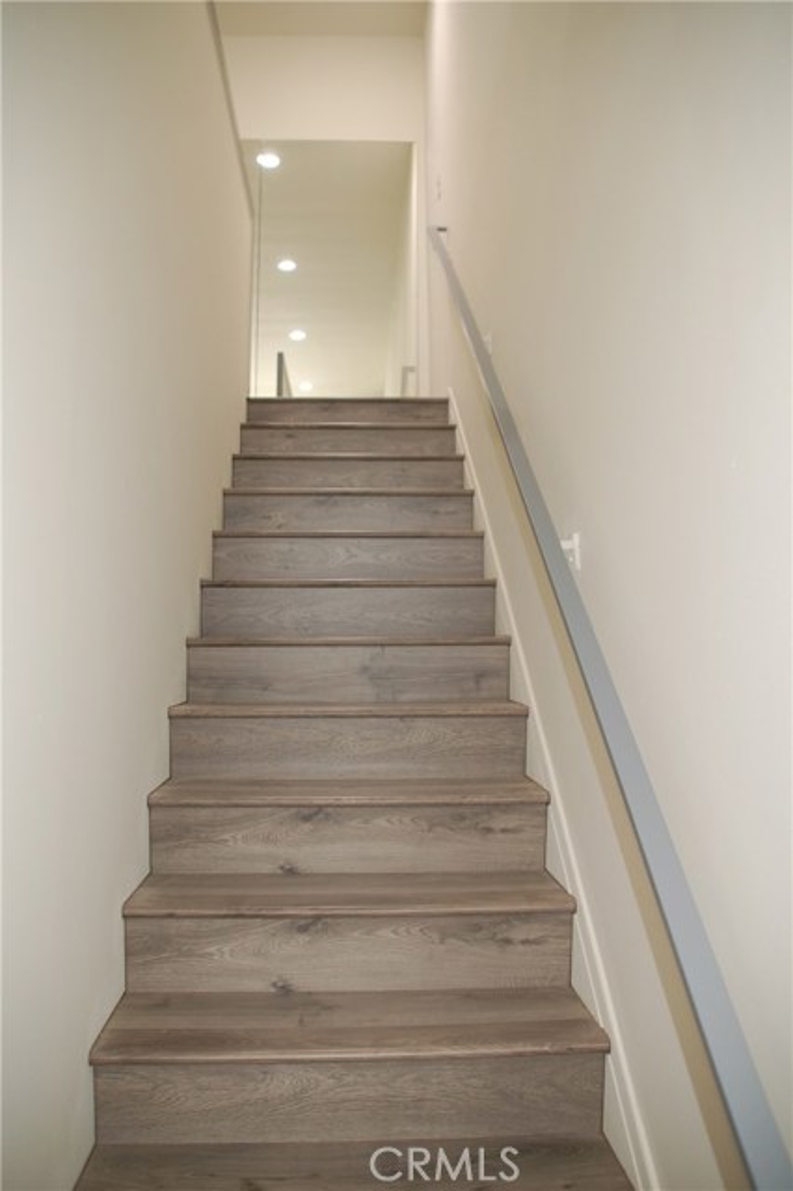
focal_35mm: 27
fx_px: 893
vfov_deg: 67.4
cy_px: 596
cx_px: 396
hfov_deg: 47.9
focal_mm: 18
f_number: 3.5
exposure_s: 1/60
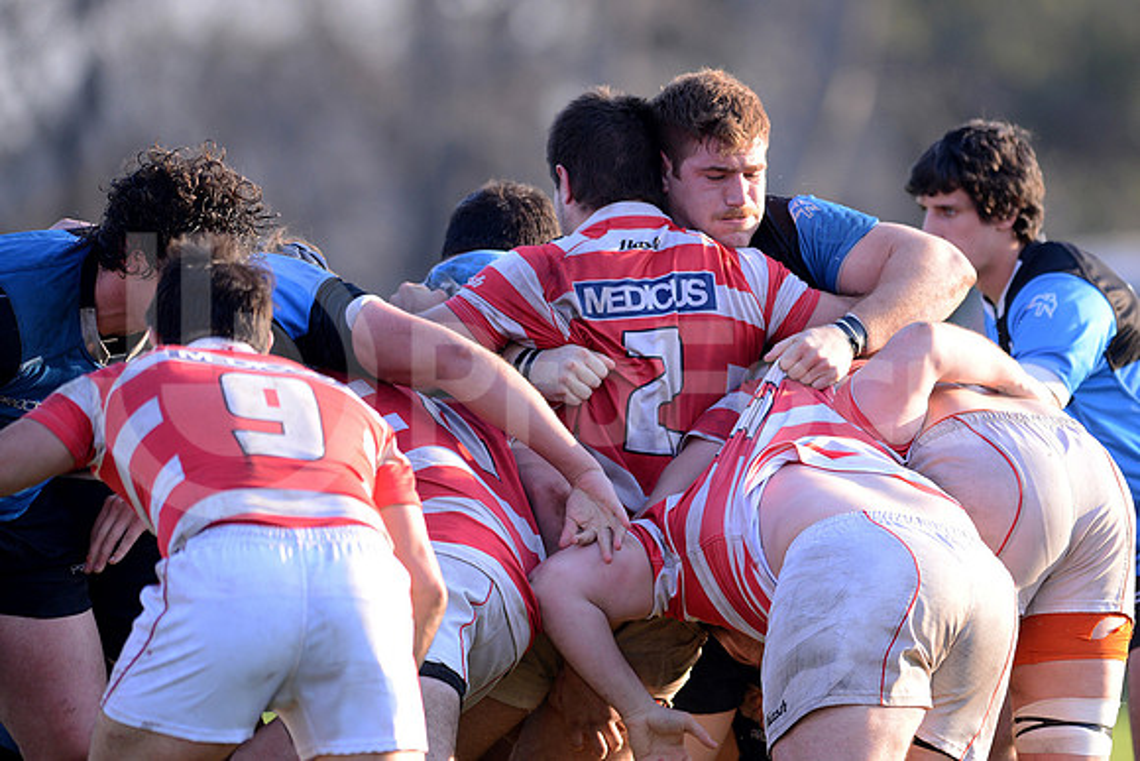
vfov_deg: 3.3
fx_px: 13302
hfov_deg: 4.9
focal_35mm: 420
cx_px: 570
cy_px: 380
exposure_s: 1/640
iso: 560
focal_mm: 420
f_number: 4
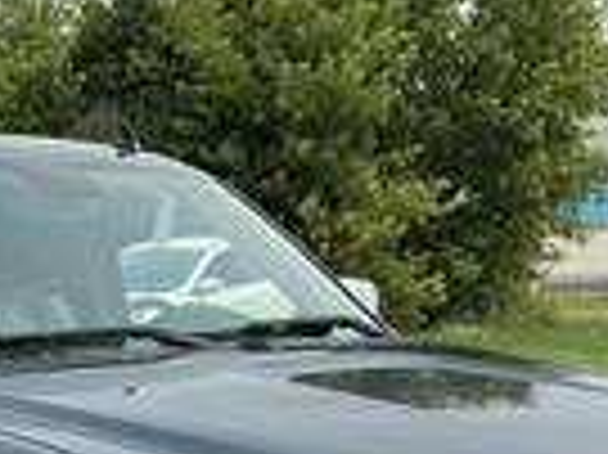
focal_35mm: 83
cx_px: 86
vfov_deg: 16.6
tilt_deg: -14.1
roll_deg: -0.5
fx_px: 1457
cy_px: 625
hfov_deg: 23.1
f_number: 1.8
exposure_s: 1/1311
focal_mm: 3
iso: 25
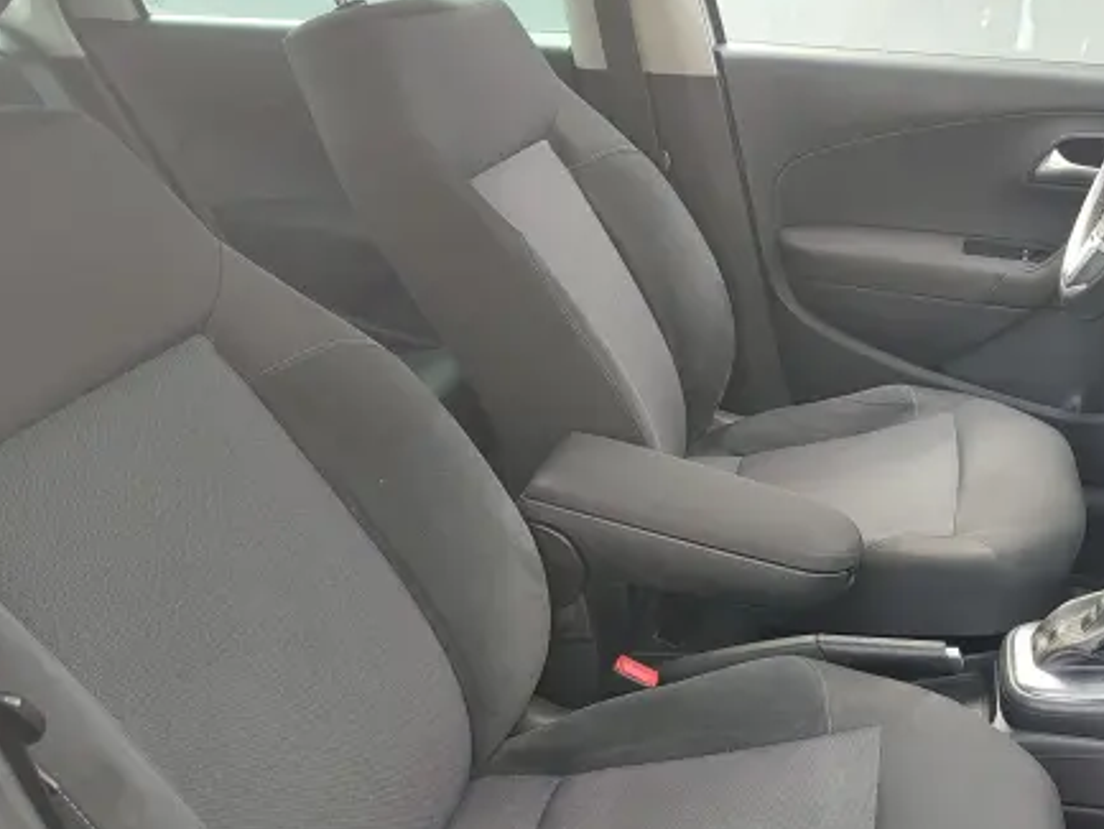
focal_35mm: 34
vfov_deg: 41.1
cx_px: 724
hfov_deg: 53.0
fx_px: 1085
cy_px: 579
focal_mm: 5.56
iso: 200
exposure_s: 1/100
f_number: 1.8
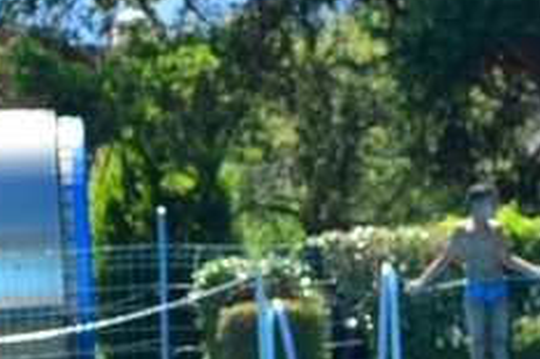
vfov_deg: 5.9
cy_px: 47
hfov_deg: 8.7
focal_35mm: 231
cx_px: -331
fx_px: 3465
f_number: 4.5
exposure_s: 1/500
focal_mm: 35
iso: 100
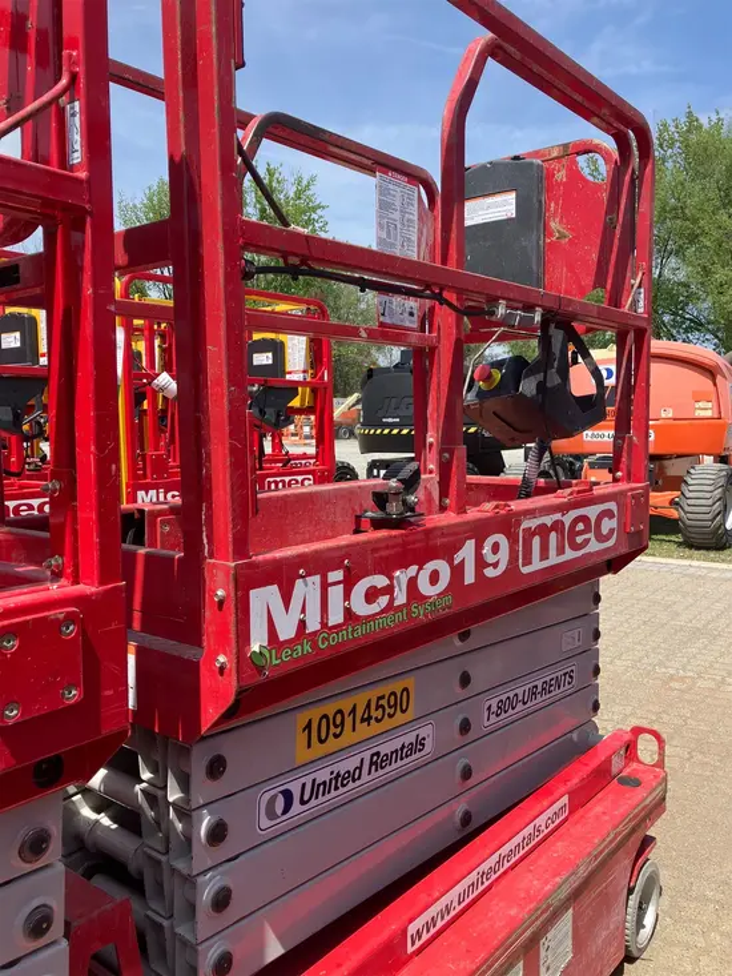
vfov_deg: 63.4
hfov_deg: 49.8
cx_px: 366
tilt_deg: -4.9
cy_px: 488
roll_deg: +0.2
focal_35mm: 28
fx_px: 789
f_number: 1.8
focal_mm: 3.99
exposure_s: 1/934
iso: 32
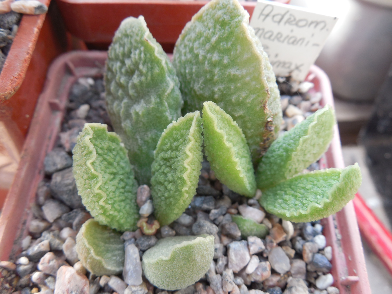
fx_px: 351
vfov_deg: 45.4
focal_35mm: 31
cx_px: 196
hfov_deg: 58.4
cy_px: 147
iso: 160
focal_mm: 5.6
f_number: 3.6
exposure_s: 1/30
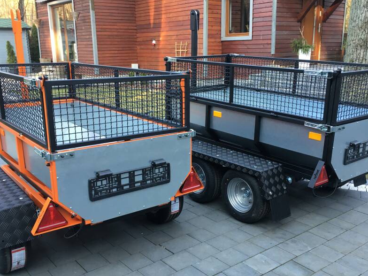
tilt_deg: -15.6
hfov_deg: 50.1
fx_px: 393
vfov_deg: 38.6
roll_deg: +1.9
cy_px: 152
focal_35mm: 37
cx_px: 186
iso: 25
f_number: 2.2
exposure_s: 1/33
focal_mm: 4.15
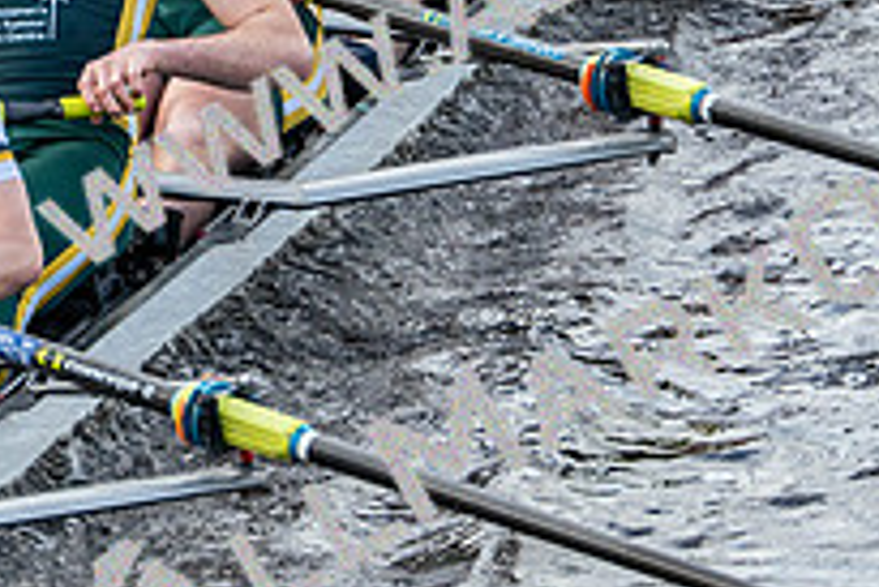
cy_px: 336
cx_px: -274
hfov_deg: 1.2
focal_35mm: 1698
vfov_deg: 0.8
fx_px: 41487
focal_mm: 600
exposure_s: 1/1250
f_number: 6.3
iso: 1000
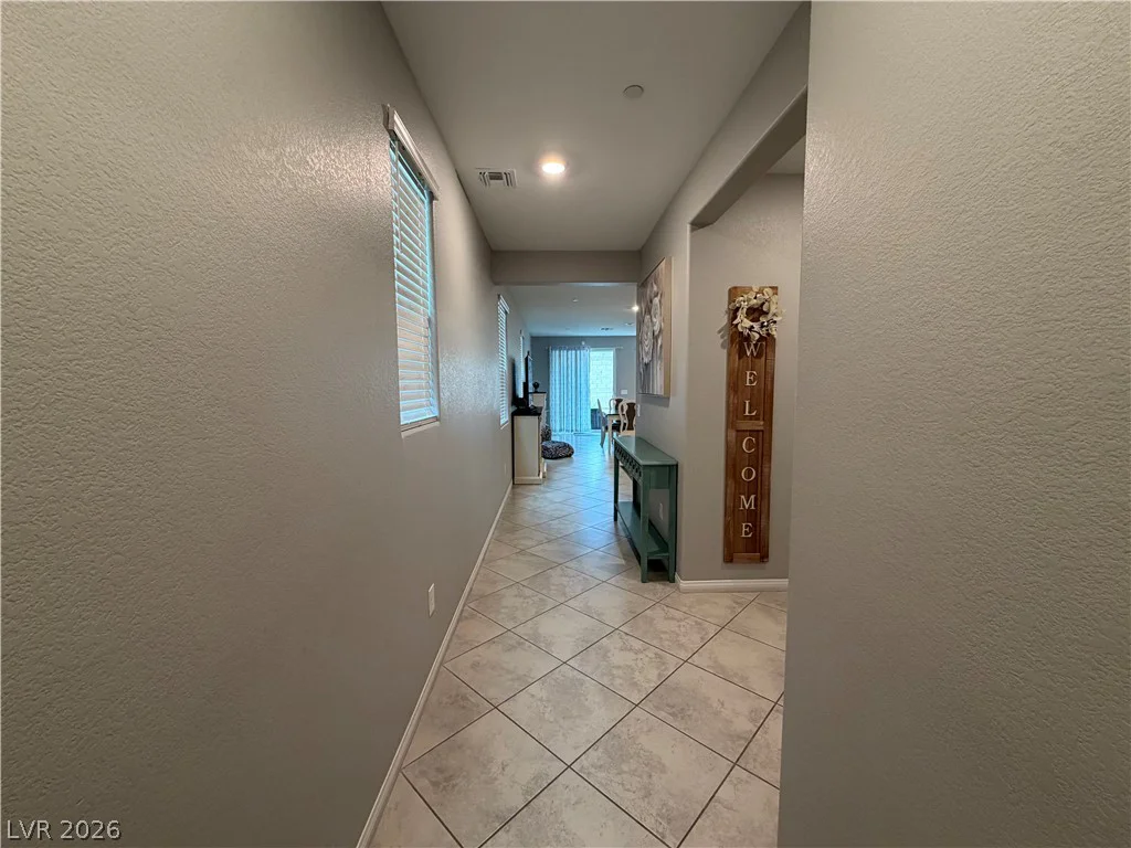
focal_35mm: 14
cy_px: 424
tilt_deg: -4.8
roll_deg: +1.4
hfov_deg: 102.1
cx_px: 566
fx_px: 457
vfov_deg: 85.7
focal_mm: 2.22
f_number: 2.2
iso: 250
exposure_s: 1/60
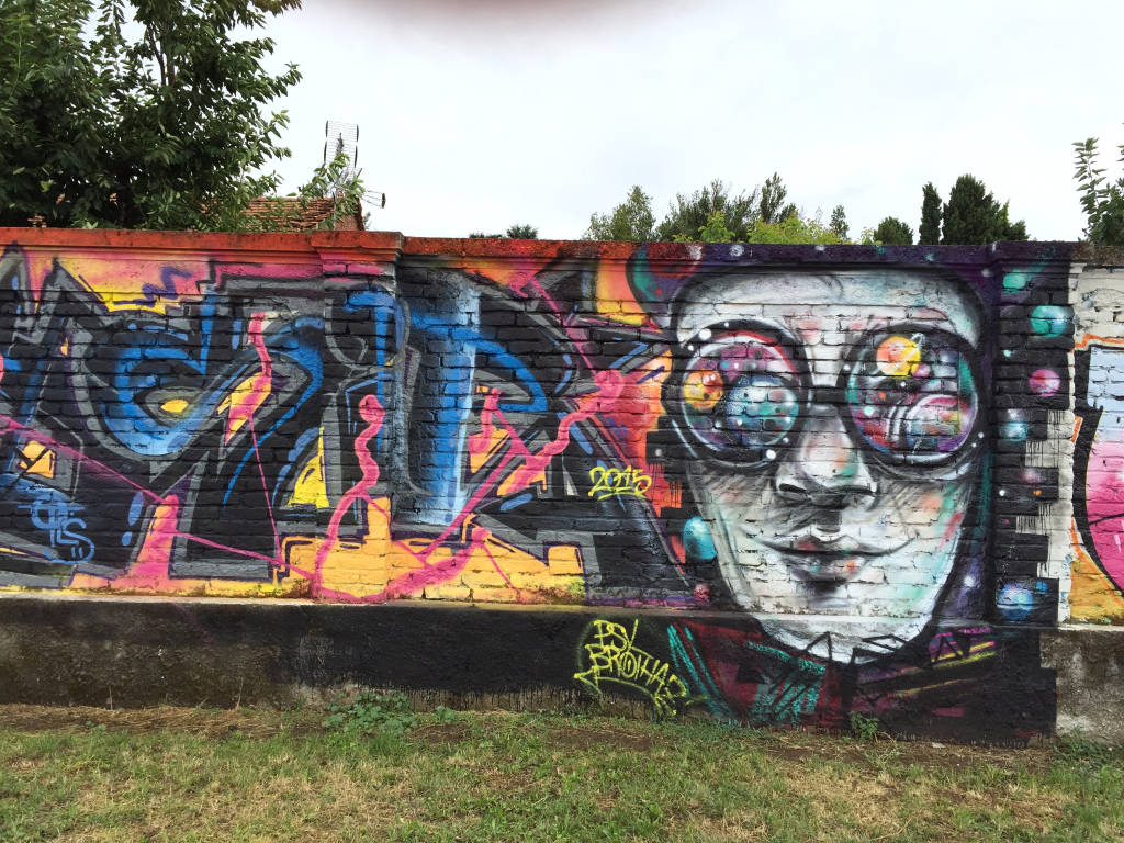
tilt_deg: +0.6
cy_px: 422
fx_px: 942
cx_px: 562
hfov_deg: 61.7
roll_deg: -2.3
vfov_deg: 48.2
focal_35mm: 29
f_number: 2.2
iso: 32
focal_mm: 4.15
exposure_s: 1/842
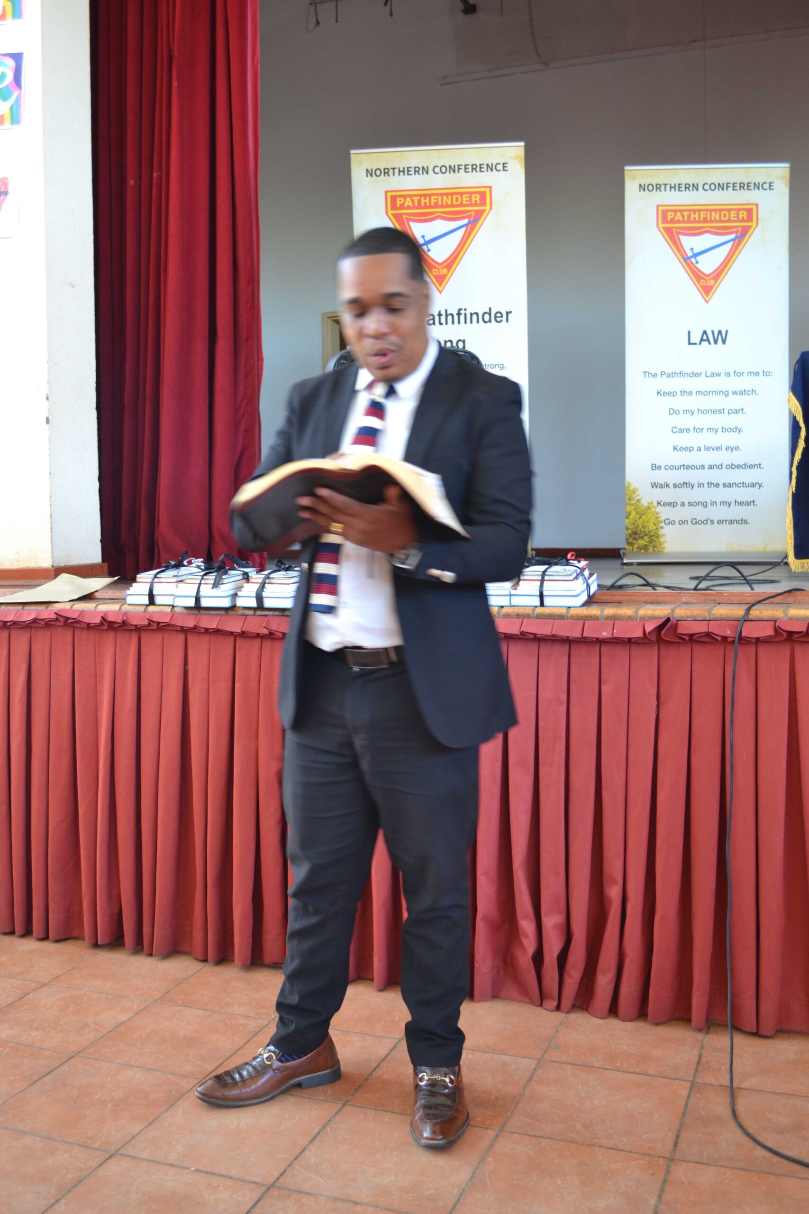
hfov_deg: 40.0
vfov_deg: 57.2
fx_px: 1112
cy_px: 607
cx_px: 404
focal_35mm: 33
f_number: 4
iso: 400
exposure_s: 1/20
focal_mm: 22
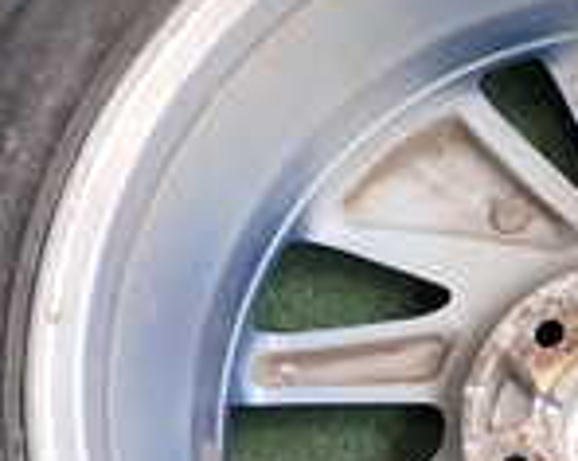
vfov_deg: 12.8
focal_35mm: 119
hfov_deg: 16.0
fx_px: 2033
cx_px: 516
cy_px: 453
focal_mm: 5.4
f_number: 2.3
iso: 200
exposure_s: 1/100
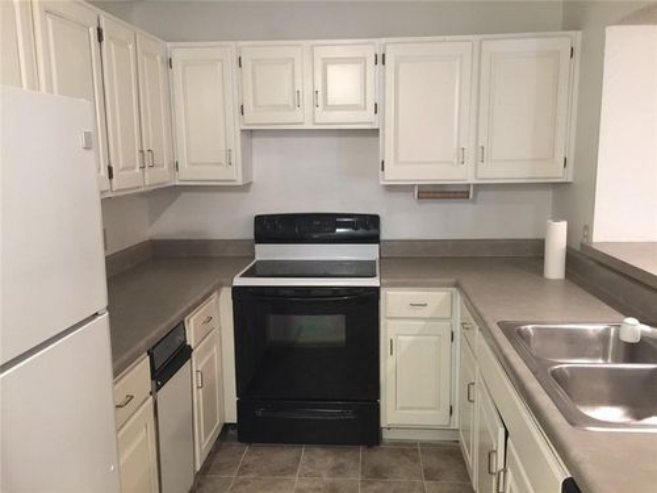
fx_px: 550
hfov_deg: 61.7
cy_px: 246
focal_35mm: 29
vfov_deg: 48.2
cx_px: 328
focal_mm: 4.15
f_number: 2.2
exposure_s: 1/15
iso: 125
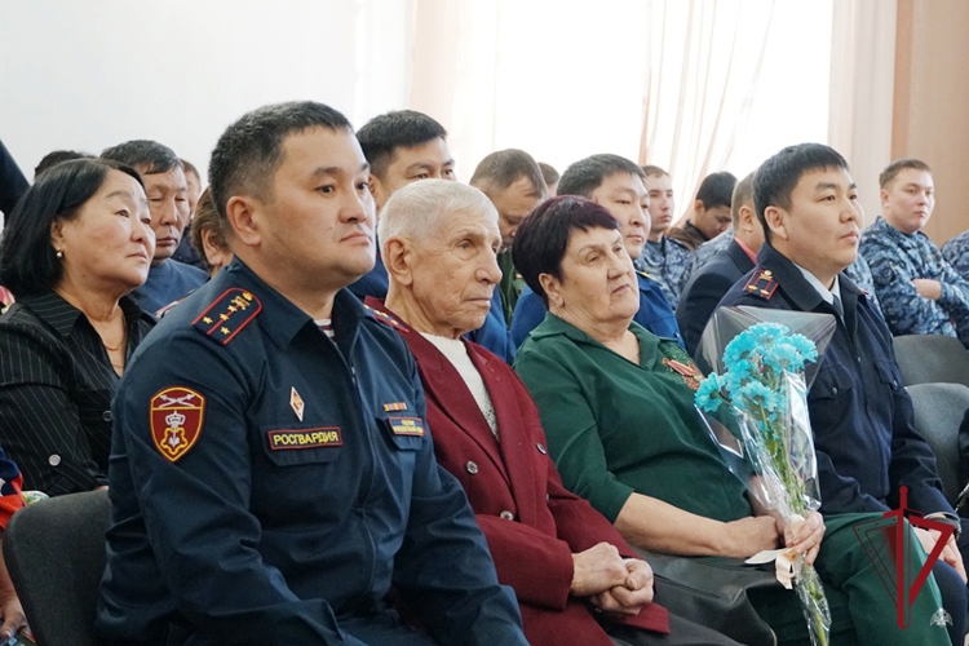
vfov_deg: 19.3
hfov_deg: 28.6
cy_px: 323
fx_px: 1897
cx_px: 484
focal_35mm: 70
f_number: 5
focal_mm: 47
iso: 2500
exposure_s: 1/160
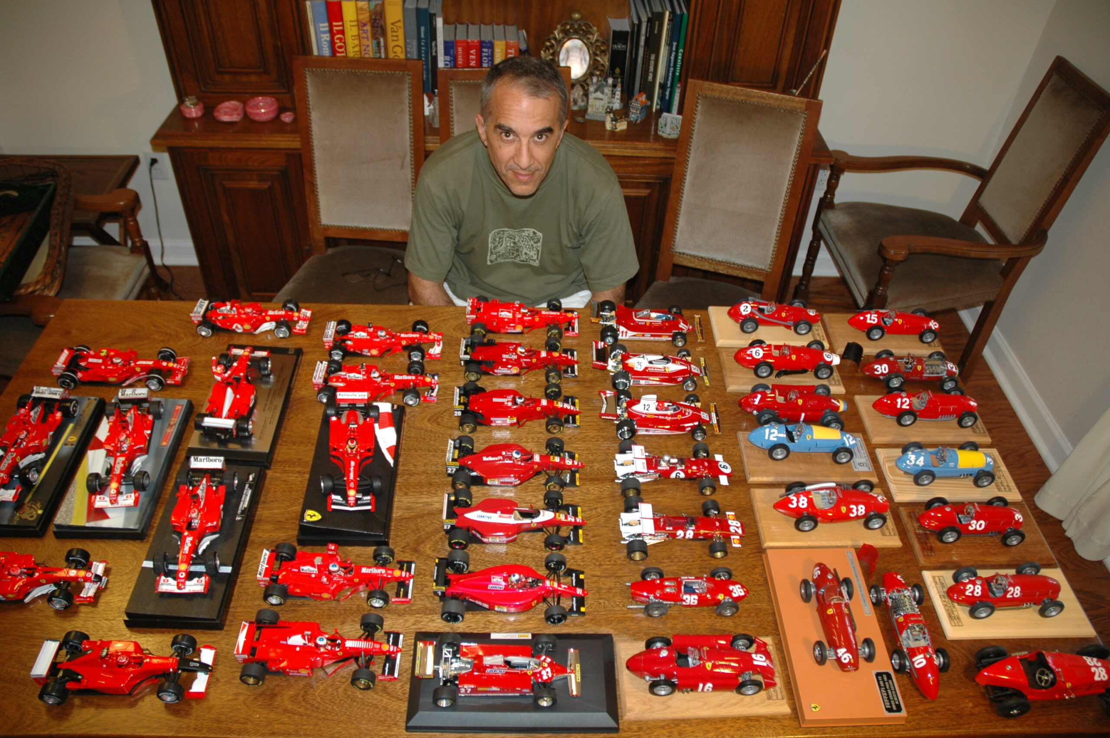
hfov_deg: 67.4
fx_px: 832
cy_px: 369
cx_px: 555
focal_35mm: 27
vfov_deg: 47.8
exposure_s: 1/60
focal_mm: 18
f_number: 3.5
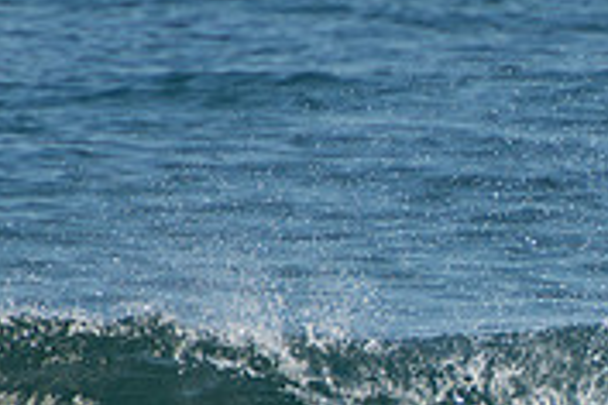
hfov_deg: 1.1
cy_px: 444
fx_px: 33150
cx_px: 649
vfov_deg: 0.7
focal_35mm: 1963
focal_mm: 400
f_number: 5.6
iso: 220
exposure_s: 1/1000
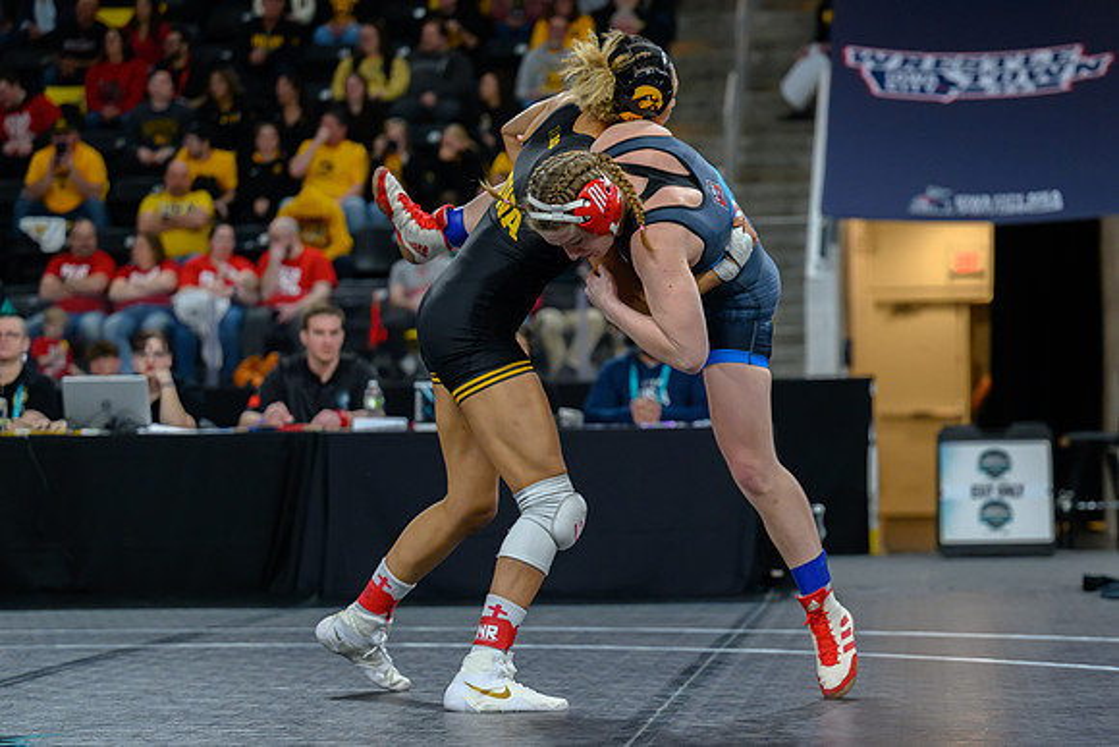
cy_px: 410
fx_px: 3314
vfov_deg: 12.9
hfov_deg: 19.2
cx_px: 648
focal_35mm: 107
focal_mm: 86
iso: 2000
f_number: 2.8
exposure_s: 1/800
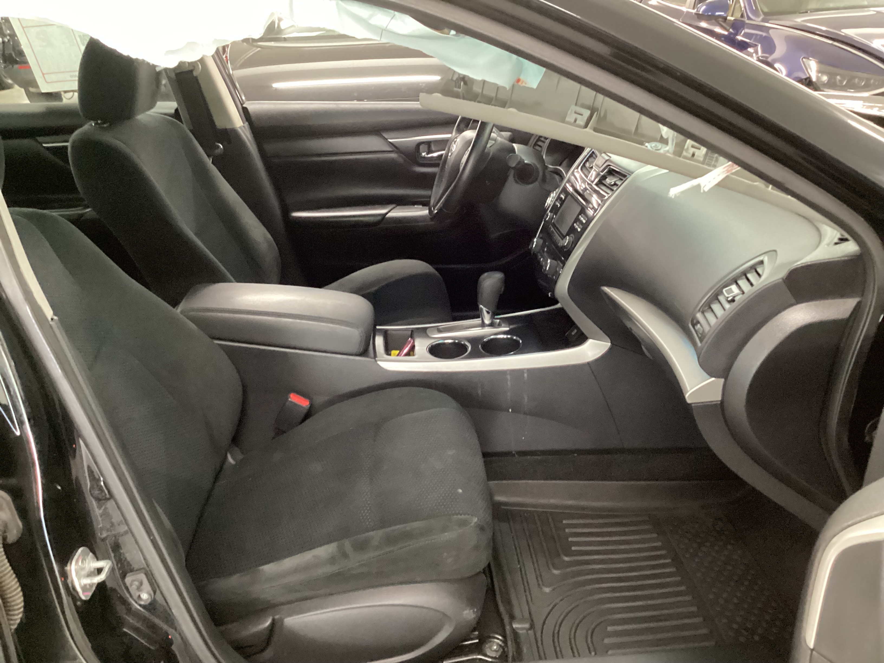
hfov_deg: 58.4
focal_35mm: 31
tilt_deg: -25.5
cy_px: 332
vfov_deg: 45.4
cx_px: 442
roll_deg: +2.2
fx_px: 792
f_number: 2.4
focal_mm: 3.3
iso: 640
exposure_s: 1/25
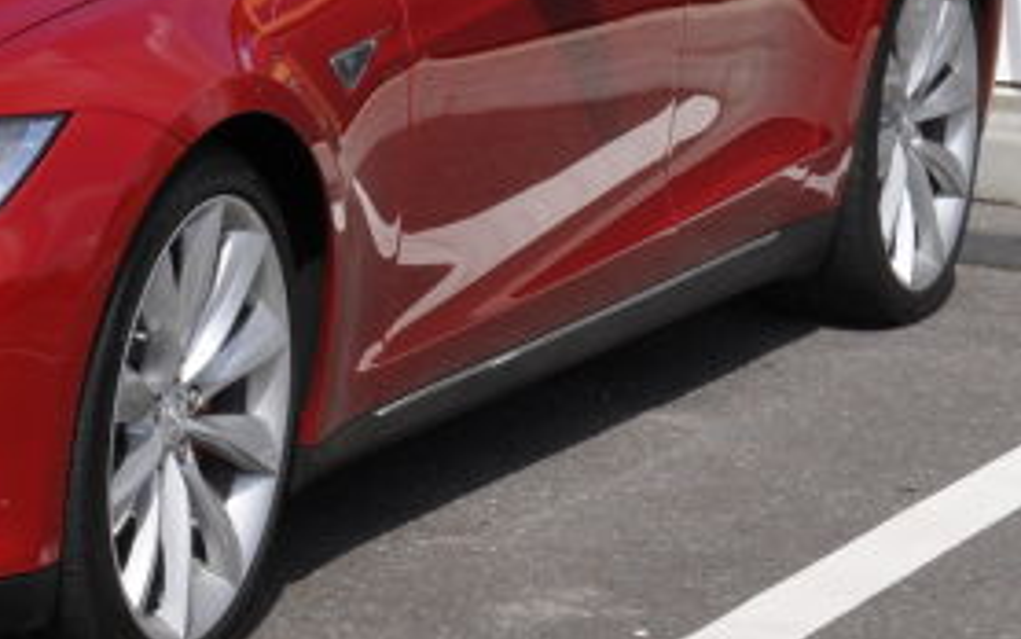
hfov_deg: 10.5
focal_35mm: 197
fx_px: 5480
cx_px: -239
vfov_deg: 6.6
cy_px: -132
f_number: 16
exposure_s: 1/250
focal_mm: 35
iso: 200
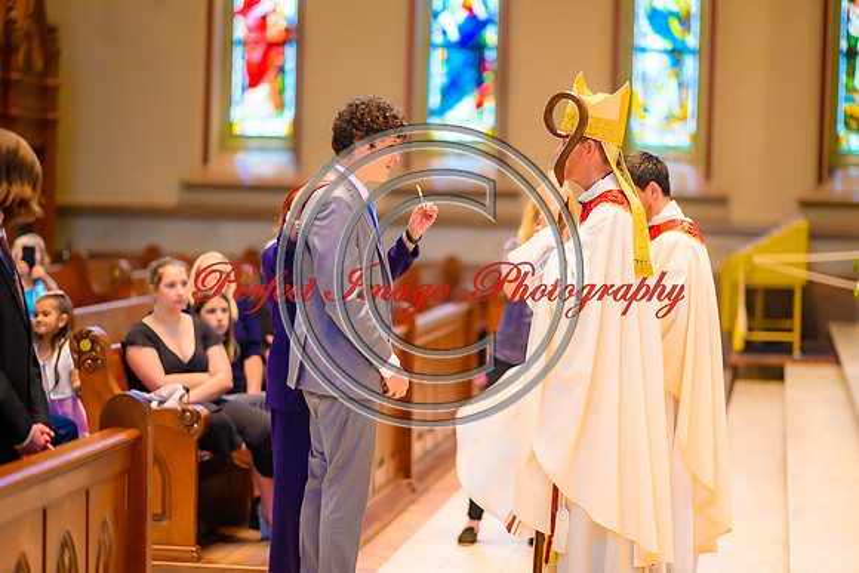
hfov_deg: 19.5
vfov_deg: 13.0
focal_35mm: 105
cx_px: 430
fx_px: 2506
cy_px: 286
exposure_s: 1/100
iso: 900
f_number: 1.4
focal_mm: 105
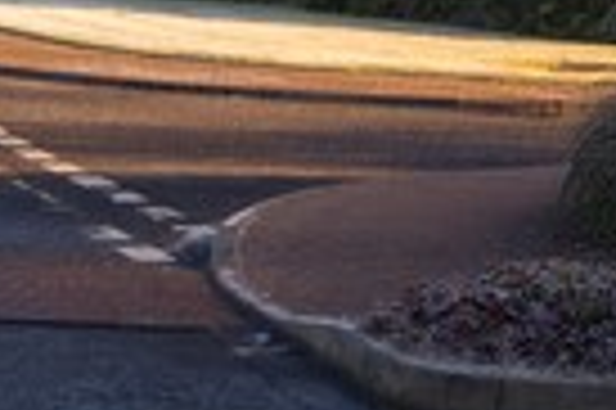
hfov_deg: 11.5
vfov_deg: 7.4
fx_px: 3059
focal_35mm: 179
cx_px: 342
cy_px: -333
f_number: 11
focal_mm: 32
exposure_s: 1/60
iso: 250
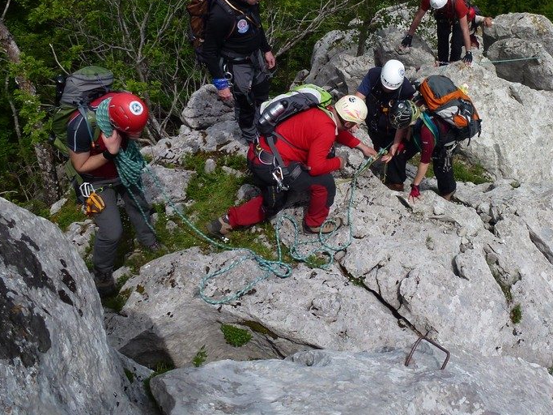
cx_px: 411
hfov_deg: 49.4
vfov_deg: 38.9
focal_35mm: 36
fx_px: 575
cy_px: 122
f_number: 4
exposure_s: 1/800
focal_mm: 4.3
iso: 100
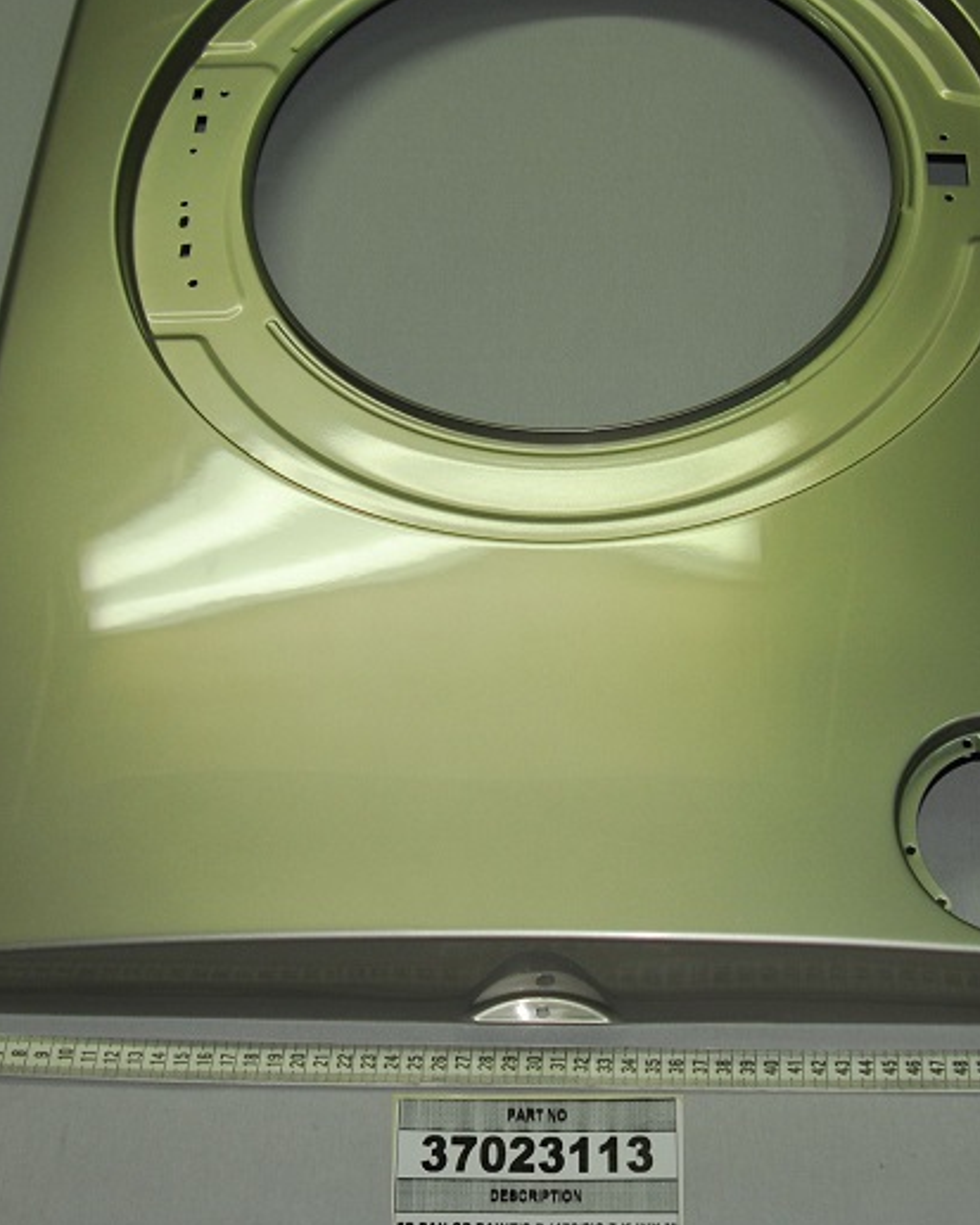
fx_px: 2138
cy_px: 548
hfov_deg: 25.7
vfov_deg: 31.9
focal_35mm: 59
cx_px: 643
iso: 200
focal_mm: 24
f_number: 3.5
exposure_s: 1/80
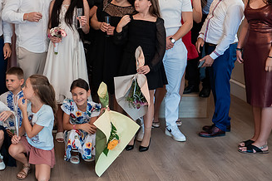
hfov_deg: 32.1
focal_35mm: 60
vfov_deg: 22.4
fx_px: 453
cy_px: 40
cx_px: 38
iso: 1600
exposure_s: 1/200
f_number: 2.8
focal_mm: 28
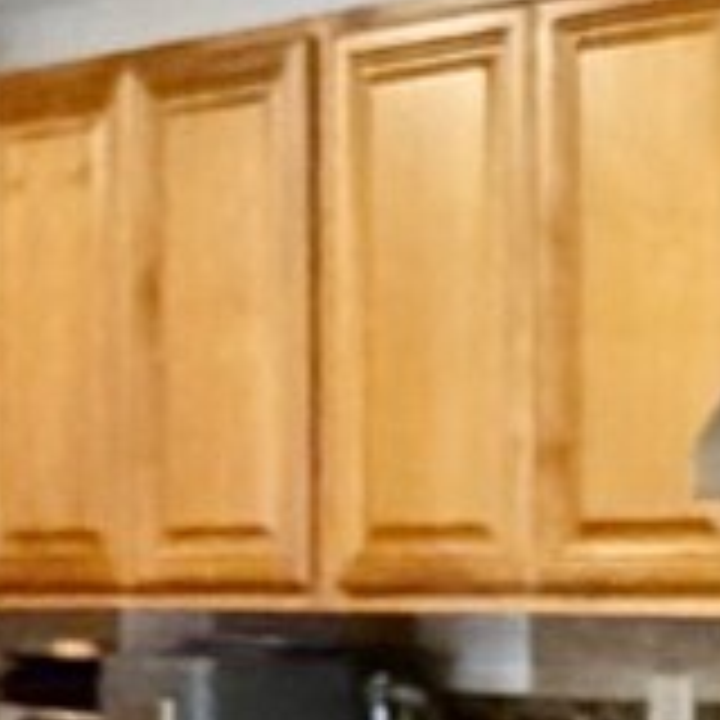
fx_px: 2918
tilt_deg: -0.1
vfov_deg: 14.0
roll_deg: -0.7
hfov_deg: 13.7
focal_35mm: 124
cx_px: 832
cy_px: 567
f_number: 2.2
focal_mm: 2.22
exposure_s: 1/60
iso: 400
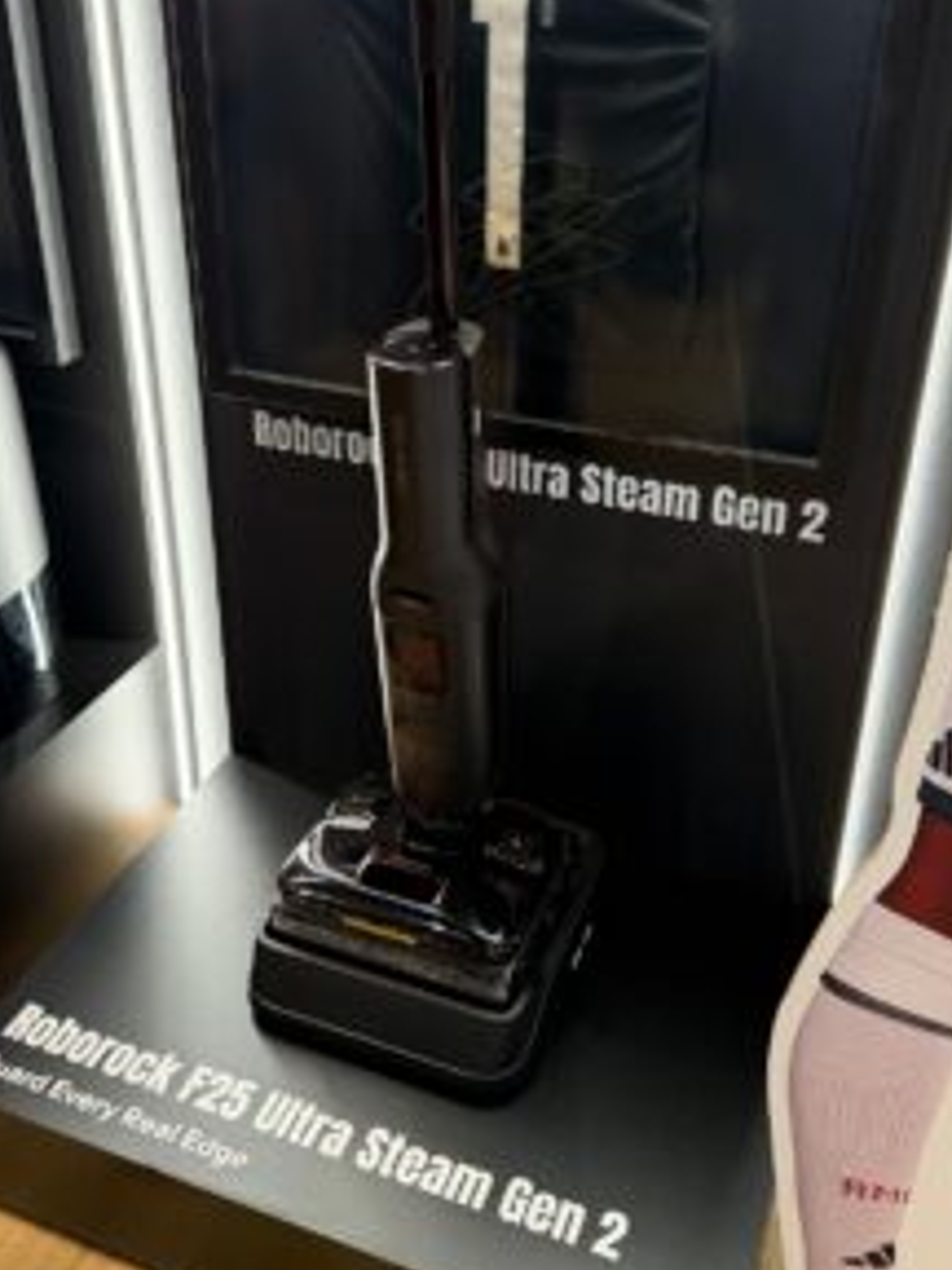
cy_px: 525
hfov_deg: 40.7
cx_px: 447
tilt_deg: -26.6
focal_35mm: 35
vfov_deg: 52.4
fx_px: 1283
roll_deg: -0.2
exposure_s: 1/100
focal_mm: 6.76
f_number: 1.78
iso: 320
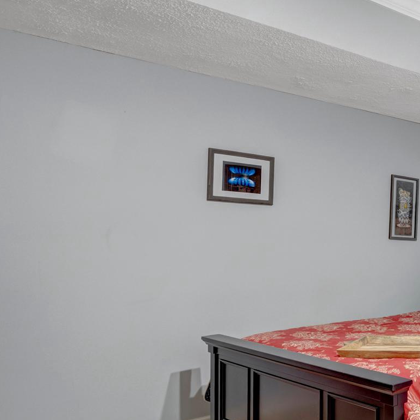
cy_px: 249
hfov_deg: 34.6
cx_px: 527
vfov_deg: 45.8
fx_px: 494
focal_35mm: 36
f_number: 8
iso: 1250
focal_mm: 16
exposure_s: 1/8
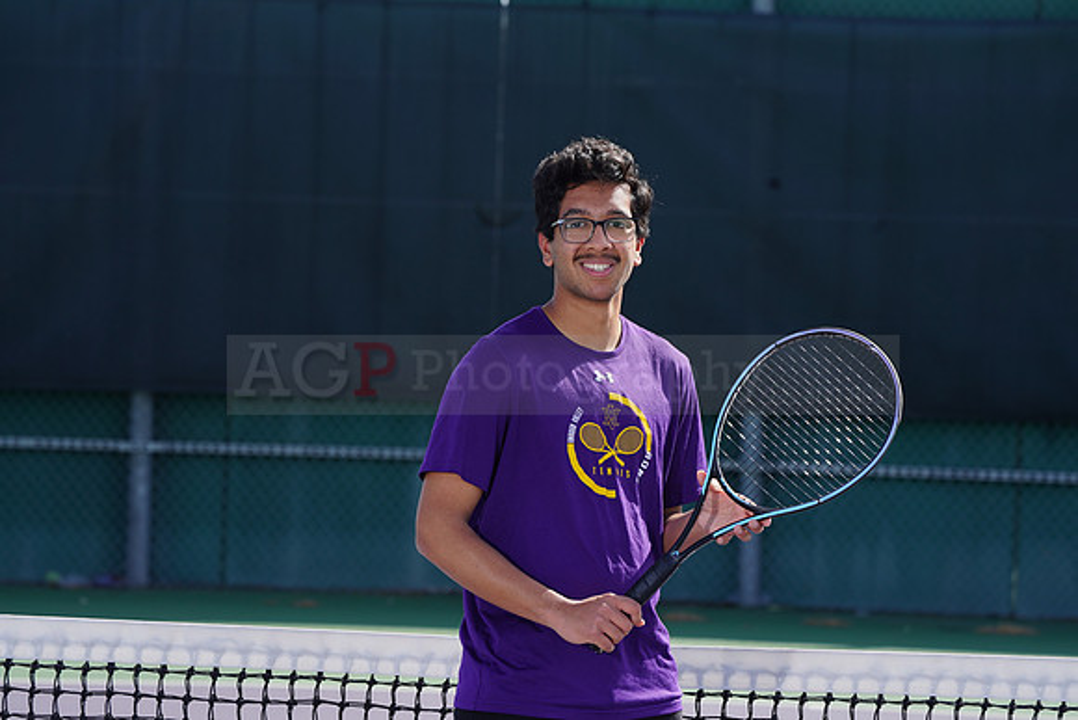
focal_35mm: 212
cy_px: 360
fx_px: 6349
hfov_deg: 9.7
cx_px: 539
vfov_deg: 6.5
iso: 100
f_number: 9
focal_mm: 212
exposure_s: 1/200
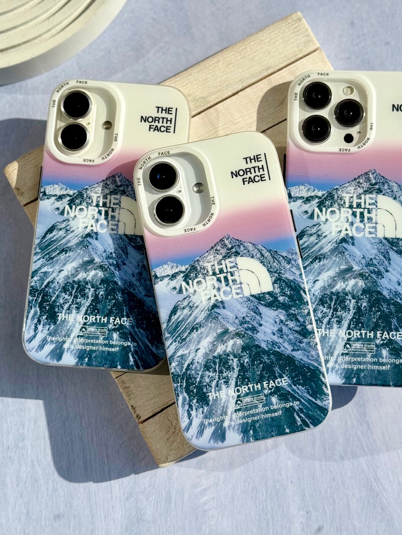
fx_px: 867
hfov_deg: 26.1
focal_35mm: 56
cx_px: 233
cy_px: 238
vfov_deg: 34.3
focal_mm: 6.76
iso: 64
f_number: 1.78
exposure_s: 1/8772
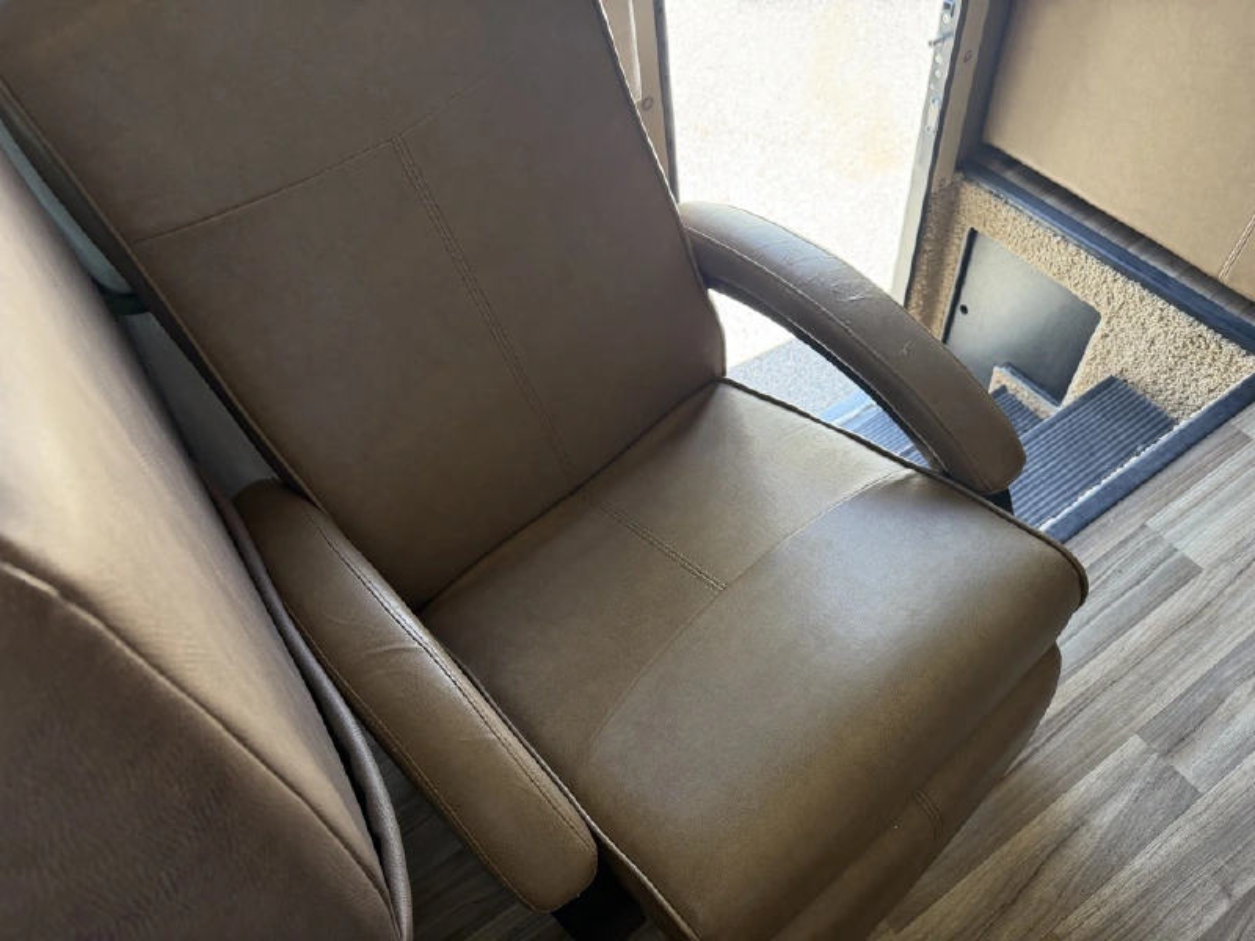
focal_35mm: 24
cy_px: 470
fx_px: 870
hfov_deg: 71.6
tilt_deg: -56.0
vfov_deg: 56.8
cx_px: 628
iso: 160
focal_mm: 6.76
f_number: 1.78
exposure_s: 1/148
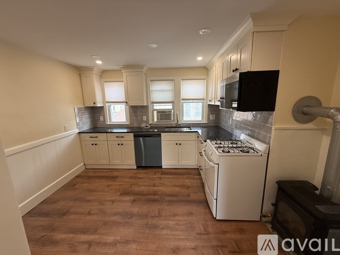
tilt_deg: -10.8
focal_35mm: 14
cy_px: 128
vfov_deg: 85.7
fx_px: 137
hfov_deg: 102.1
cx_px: 170
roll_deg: +0.9
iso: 125
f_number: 2.2
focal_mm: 2.22
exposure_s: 1/99
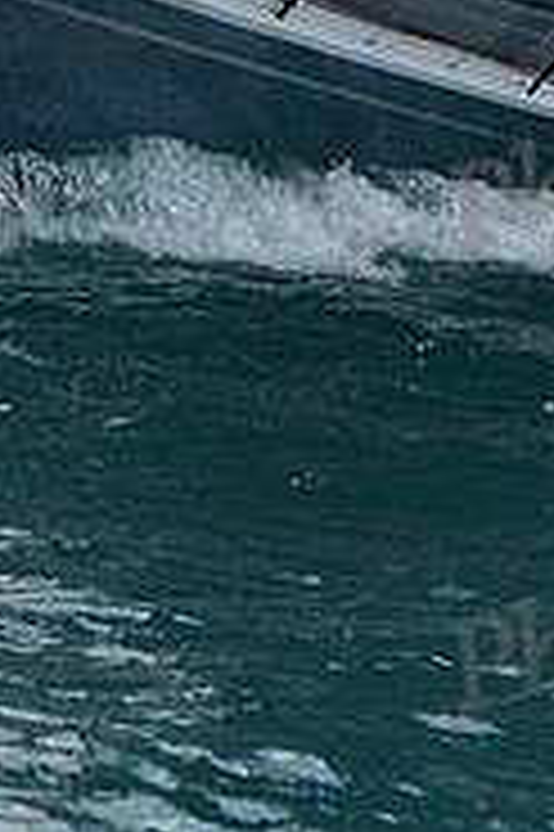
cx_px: 221
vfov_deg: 8.4
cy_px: -34
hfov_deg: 5.6
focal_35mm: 245
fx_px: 5666
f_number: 7.1
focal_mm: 78
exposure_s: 1/1250
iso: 250
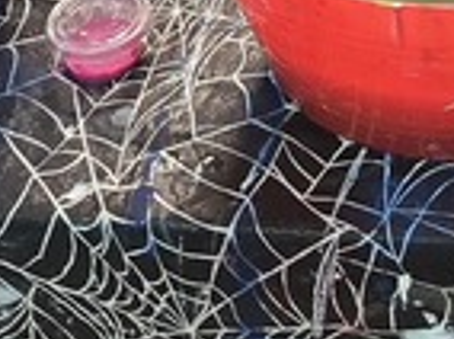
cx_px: 342
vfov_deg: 12.7
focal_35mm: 94
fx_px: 1231
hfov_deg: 20.7
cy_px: -432
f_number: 2.2
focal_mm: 2.2
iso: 200
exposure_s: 1/60
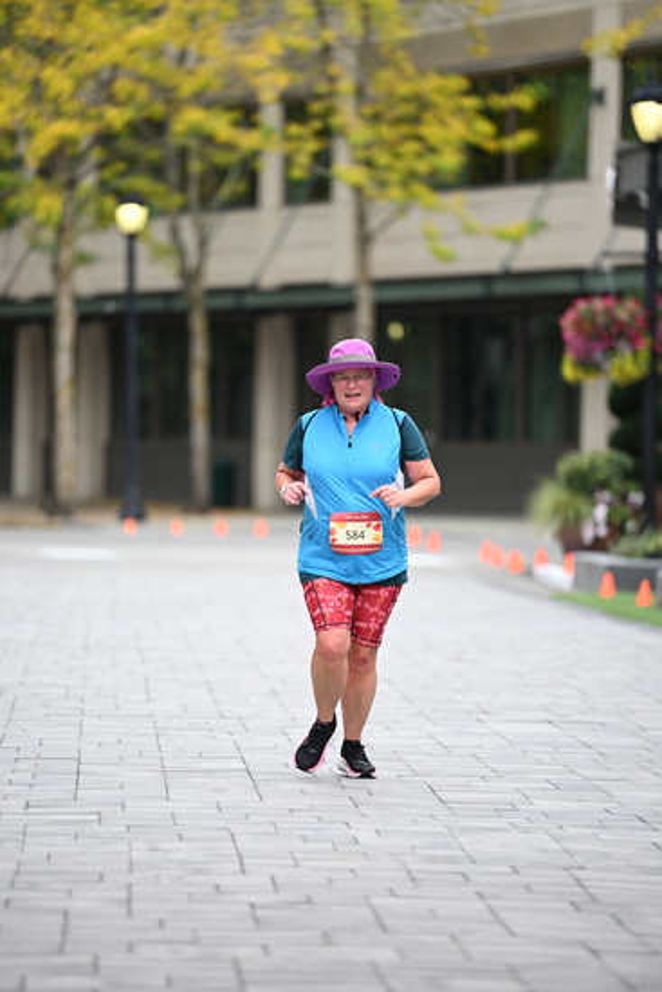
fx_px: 5513
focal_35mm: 200
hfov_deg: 6.9
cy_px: 496
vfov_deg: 10.3
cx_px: 331
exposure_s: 1/1600
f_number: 2.8
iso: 640
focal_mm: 200
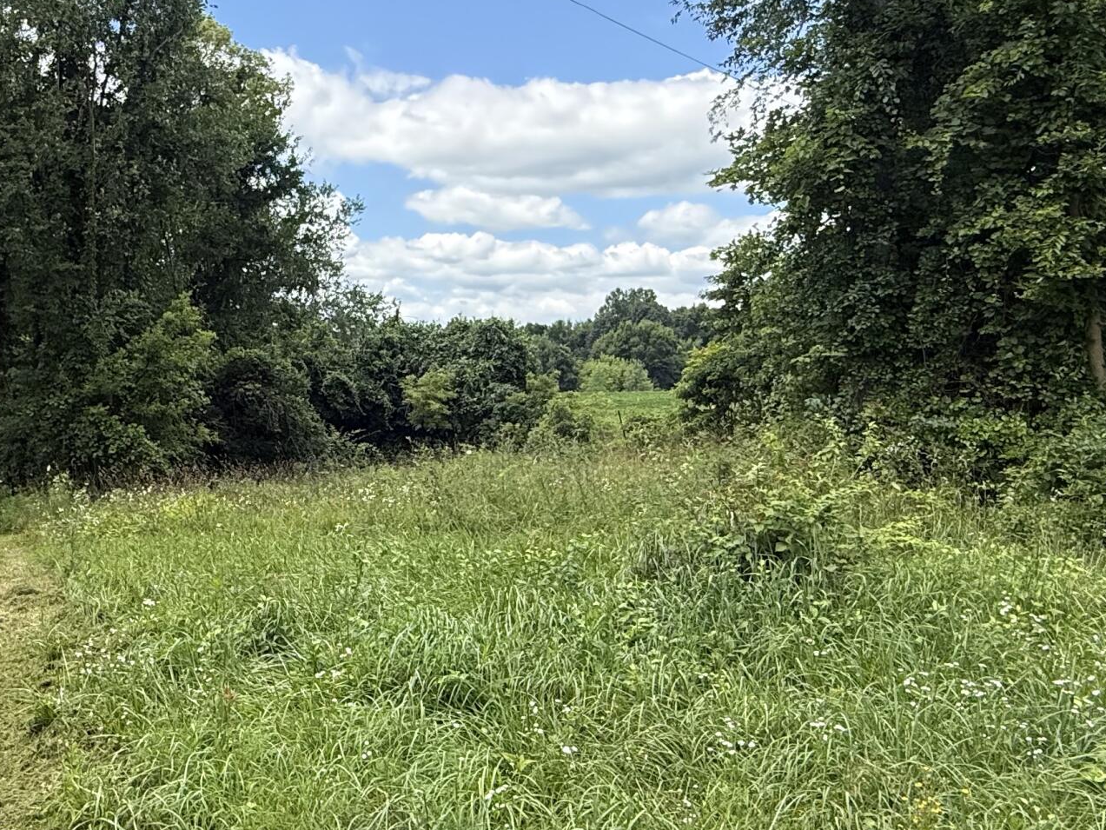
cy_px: 373
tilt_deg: -0.2
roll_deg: -1.2
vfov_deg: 42.9
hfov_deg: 53.4
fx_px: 1054
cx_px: 309
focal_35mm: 33
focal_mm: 2.22
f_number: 2.2
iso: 50
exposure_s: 1/1125
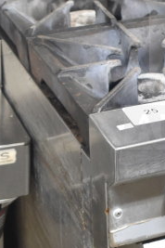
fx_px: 954
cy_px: 76
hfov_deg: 9.7
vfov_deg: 14.8
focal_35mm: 139
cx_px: 228
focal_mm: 27
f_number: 4
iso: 1000
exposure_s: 1/40
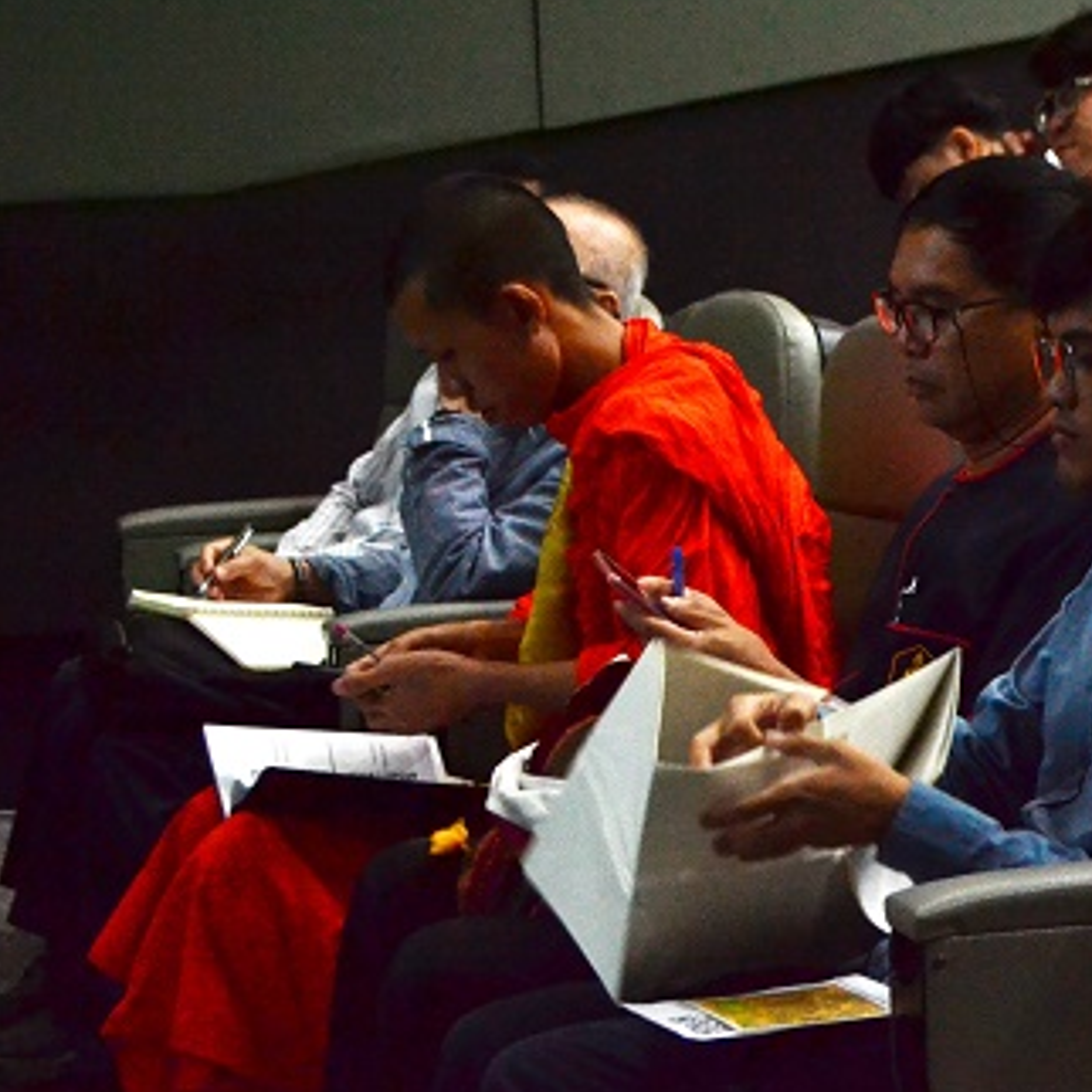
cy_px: 551
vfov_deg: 13.1
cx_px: 1217
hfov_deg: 12.9
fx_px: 4747
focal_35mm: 133
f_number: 5.3
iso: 1600
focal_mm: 42
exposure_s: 1/30
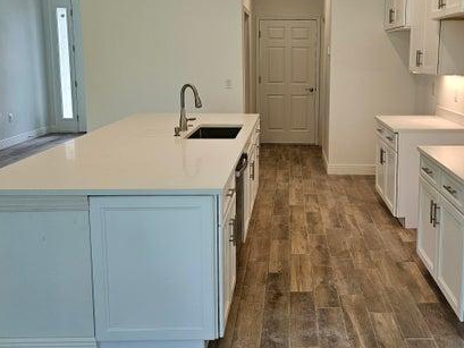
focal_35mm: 36
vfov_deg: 39.3
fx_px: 483
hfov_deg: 50.6
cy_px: 121
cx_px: 301
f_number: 1.7
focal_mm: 6.3
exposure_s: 1/120
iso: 80
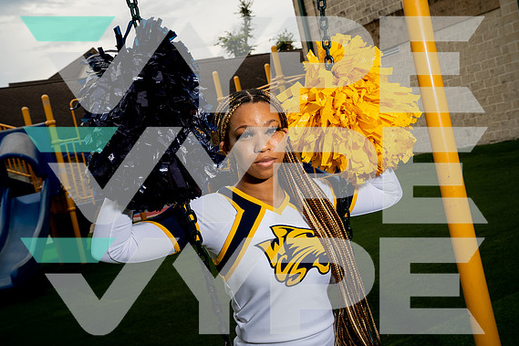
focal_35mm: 50
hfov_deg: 39.6
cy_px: 176
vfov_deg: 27.0
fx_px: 721
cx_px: 255
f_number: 10
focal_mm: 49
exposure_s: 1/250
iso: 250
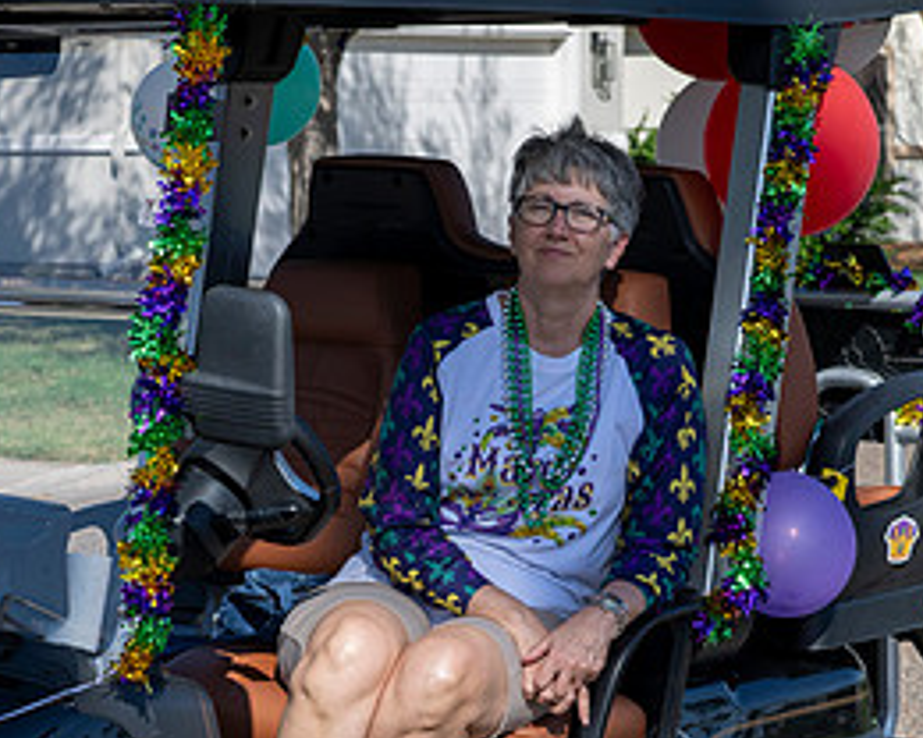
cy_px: 589
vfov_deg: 11.5
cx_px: 354
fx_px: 3661
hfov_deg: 14.4
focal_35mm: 134
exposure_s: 1/640
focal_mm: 50
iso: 250
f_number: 6.3
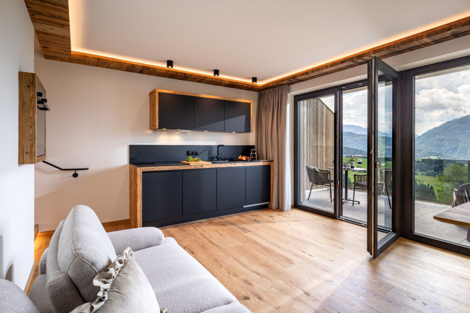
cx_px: 235
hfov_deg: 90.0
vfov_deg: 67.3
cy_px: 156
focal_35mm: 18
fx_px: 235
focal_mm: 18
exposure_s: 1/10
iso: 160
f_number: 5.6
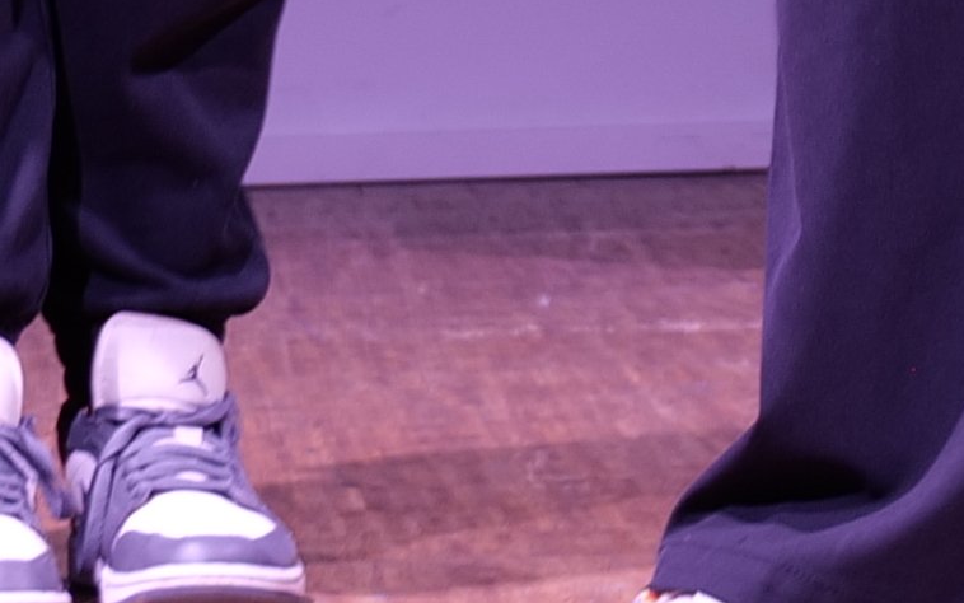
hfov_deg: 6.0
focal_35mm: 347
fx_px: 9118
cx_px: 295
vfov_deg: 3.7
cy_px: -1452
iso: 400
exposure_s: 1/8
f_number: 4.9
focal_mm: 43
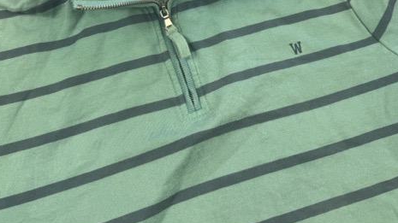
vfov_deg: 30.4
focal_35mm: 36
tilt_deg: -44.6
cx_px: 200
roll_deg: +7.9
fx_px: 380
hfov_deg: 55.3
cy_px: -1
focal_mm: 6.76
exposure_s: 1/100
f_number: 1.78
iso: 64
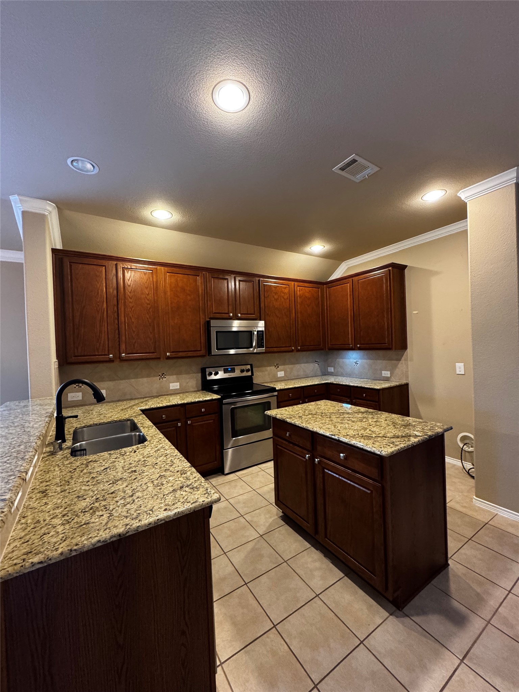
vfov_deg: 102.1
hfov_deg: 85.7
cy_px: 346
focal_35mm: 14
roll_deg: +2.7
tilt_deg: +0.9
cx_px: 260
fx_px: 280
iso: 500
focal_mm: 2.22
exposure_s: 1/60
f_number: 2.2
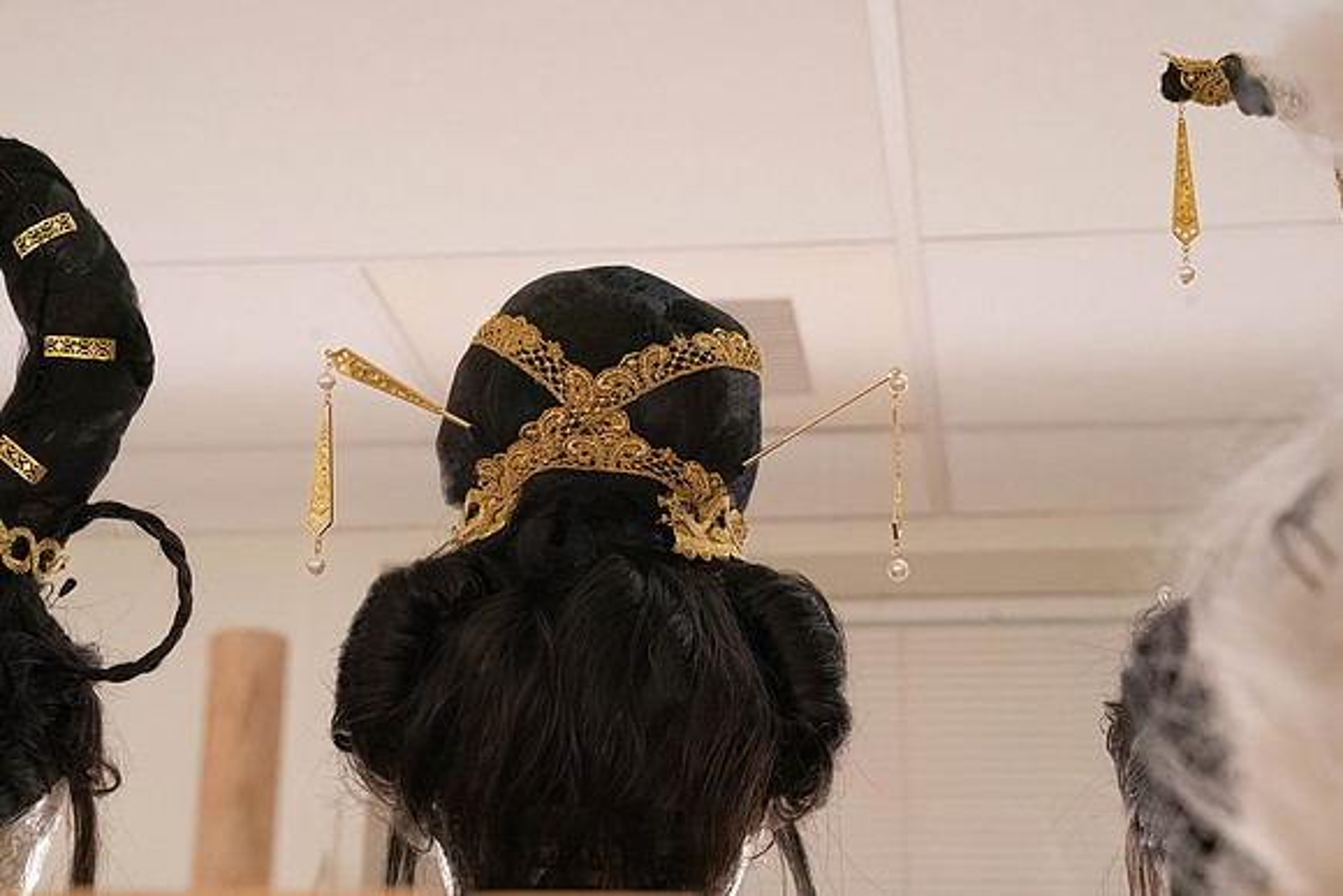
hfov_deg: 28.8
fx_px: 2612
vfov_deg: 19.5
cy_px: 448
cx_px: 672
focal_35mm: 70
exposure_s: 1/500
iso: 16000
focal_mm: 70
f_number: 9
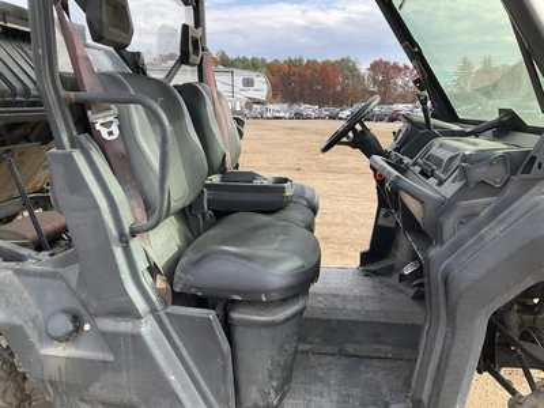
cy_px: 204
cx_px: 272
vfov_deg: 48.2
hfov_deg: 61.7
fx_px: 456
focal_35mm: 29
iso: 25
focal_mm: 3
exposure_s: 1/465
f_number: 1.8
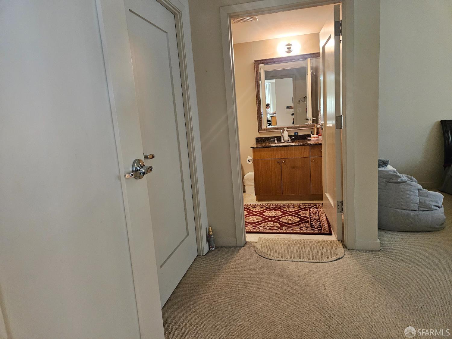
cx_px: 226
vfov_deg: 58.9
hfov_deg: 73.9
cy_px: 170
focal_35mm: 23
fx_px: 300
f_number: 1.8
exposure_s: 1/120
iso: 1000
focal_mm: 5.4
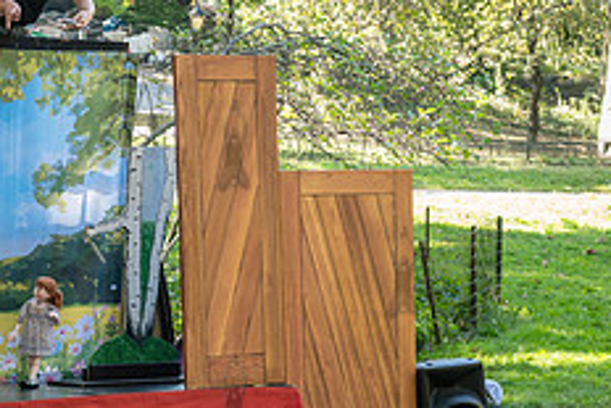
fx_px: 2378
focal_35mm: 140
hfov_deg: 14.3
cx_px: -75
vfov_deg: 9.8
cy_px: 273
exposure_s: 1/250
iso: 1000
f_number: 4.5
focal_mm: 52
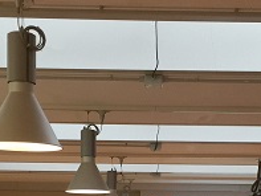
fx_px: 777
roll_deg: -1.6
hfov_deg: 19.0
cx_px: 188
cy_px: 252
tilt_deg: -0.2
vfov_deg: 13.8
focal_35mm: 103
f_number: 2.2
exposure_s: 1/33
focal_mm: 4.15
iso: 64
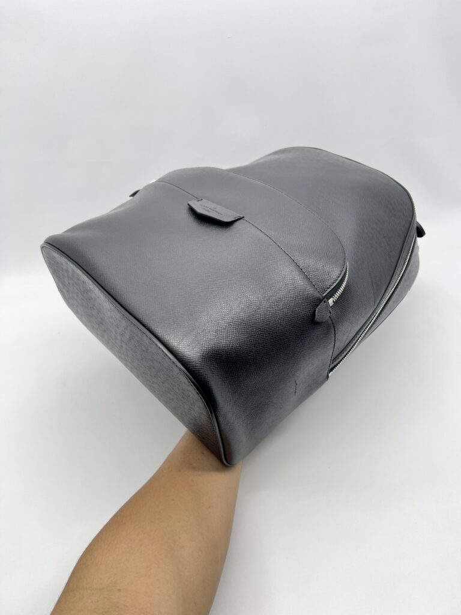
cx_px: 230
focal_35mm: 26
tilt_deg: -34.8
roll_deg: +0.7
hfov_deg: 53.1
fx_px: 462
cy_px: 308
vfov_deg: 67.3
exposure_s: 1/100
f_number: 1.5
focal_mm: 5.7
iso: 50
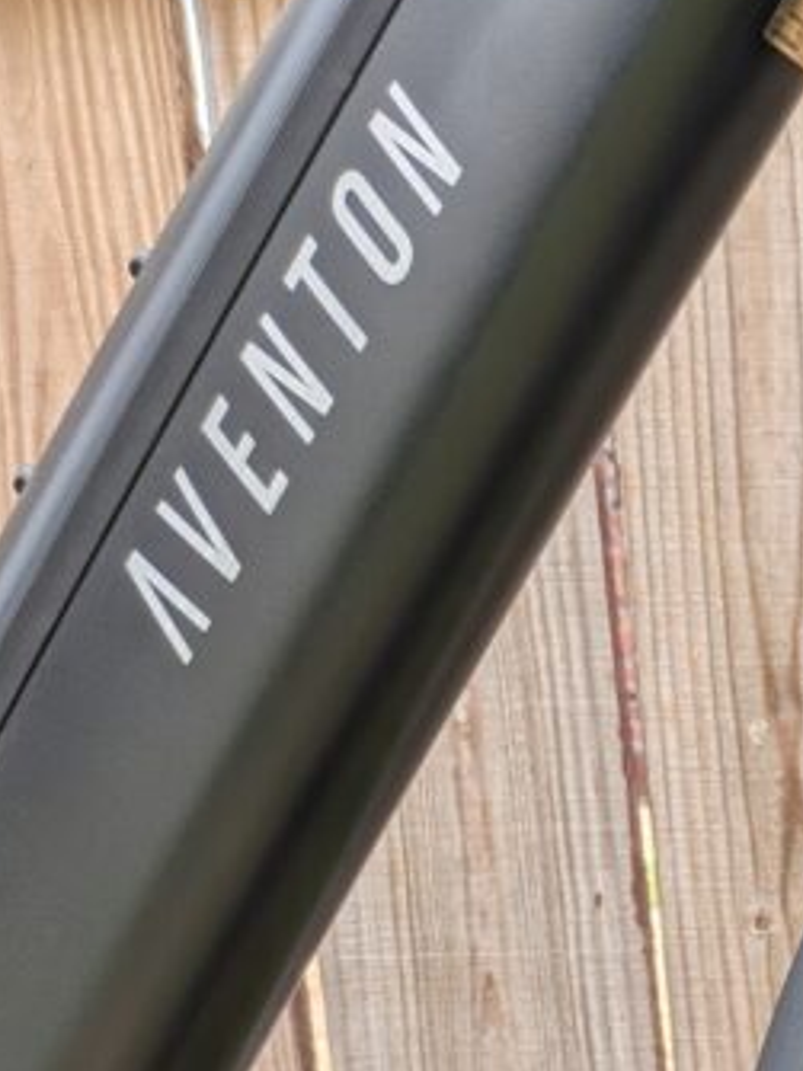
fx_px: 2662
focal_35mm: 86
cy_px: 1340
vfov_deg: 21.0
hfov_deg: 13.3
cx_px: 1849
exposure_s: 1/400
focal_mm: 4.53
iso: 31
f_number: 1.7
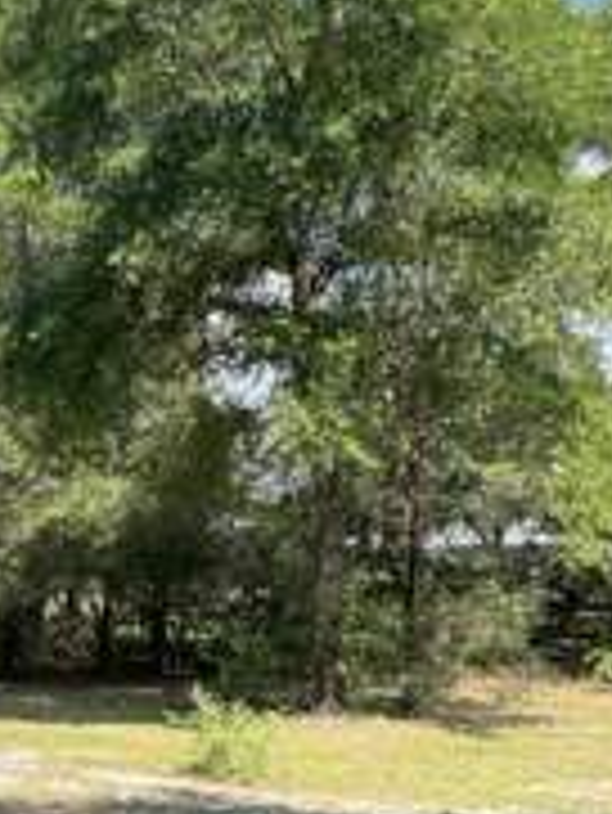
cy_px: 621
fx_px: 1083
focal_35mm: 46
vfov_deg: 40.0
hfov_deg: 25.8
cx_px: -234
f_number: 1.8
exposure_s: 1/359
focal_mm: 1.57
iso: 32
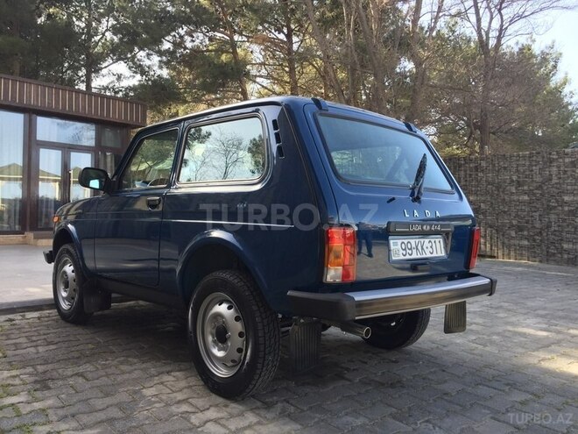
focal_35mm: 29
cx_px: 289
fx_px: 484
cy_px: 217
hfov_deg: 61.7
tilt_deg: -1.2
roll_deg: -1.6
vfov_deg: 48.2
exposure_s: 1/222
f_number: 2.2
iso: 32
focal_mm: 4.15
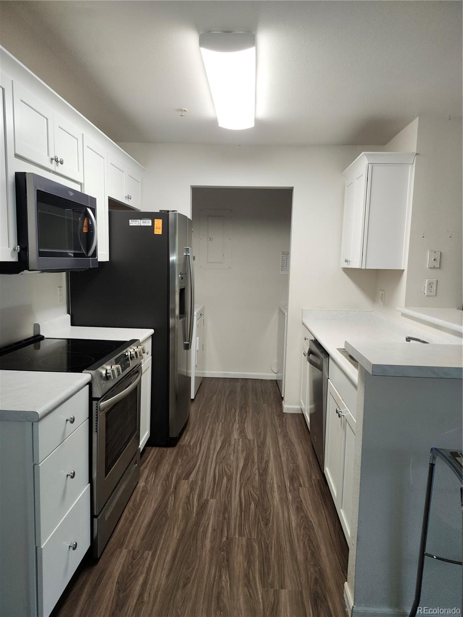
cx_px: 232
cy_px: 308
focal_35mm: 23
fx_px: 410
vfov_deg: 73.9
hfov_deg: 58.9
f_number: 1.8
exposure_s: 1/60
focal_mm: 5.54
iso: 80
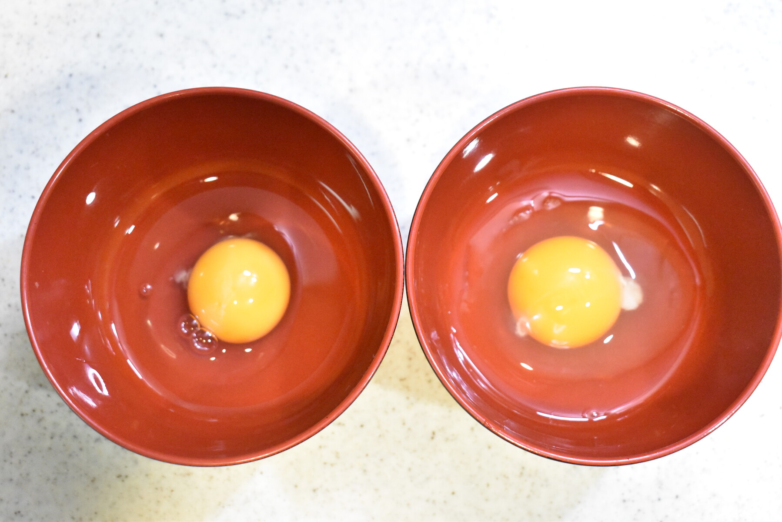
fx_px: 1141
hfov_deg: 37.8
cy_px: 261
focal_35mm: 52
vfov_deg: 25.8
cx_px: 391
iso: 9000
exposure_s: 1/60
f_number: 5.6
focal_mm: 35
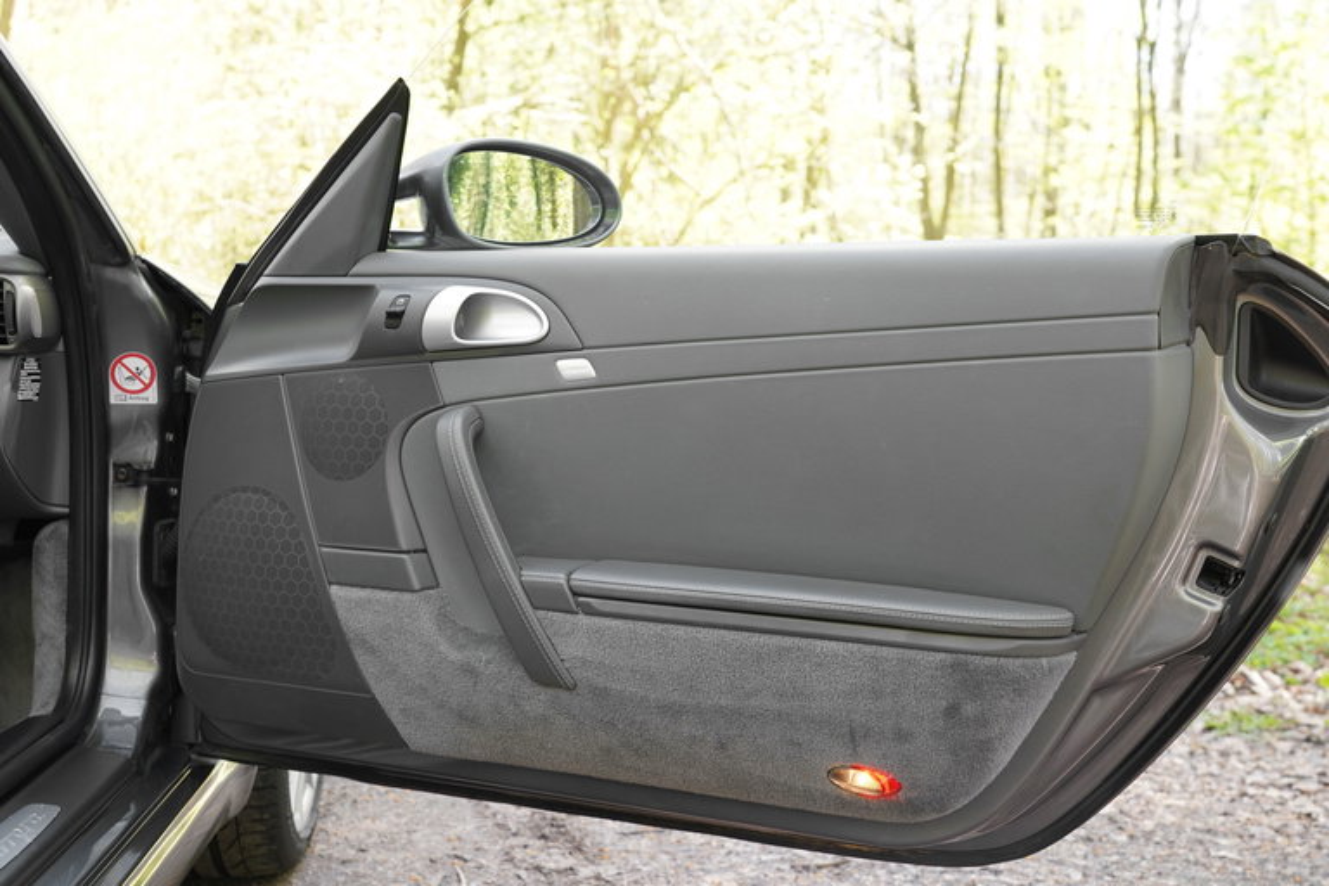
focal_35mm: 45
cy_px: 443
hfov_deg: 43.6
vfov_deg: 29.9
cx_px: 664
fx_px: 1661
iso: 500
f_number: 6.3
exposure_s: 1/50
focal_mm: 45
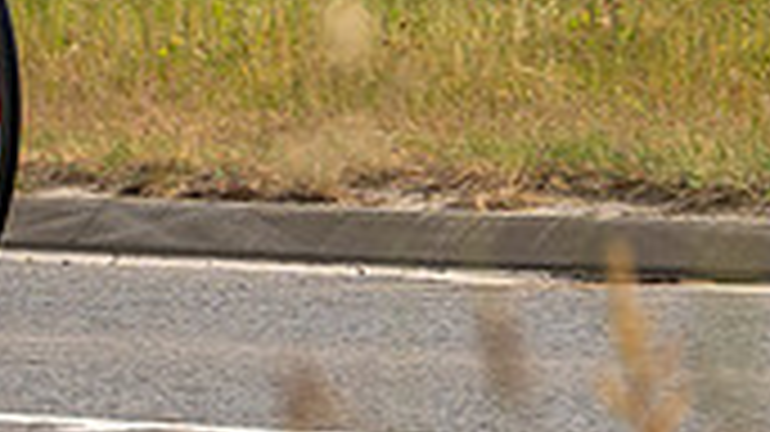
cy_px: -349
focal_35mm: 700
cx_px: 128
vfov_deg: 1.7
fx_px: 14285
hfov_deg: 3.1
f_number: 5
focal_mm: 148
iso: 160
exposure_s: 1/800
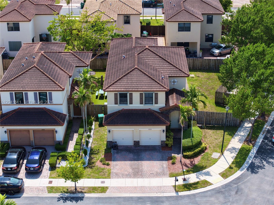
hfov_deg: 27.8
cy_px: 102
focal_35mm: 70
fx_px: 554
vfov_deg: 21.0
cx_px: 137
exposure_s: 1/640
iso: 100
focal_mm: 19.35
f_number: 2.8
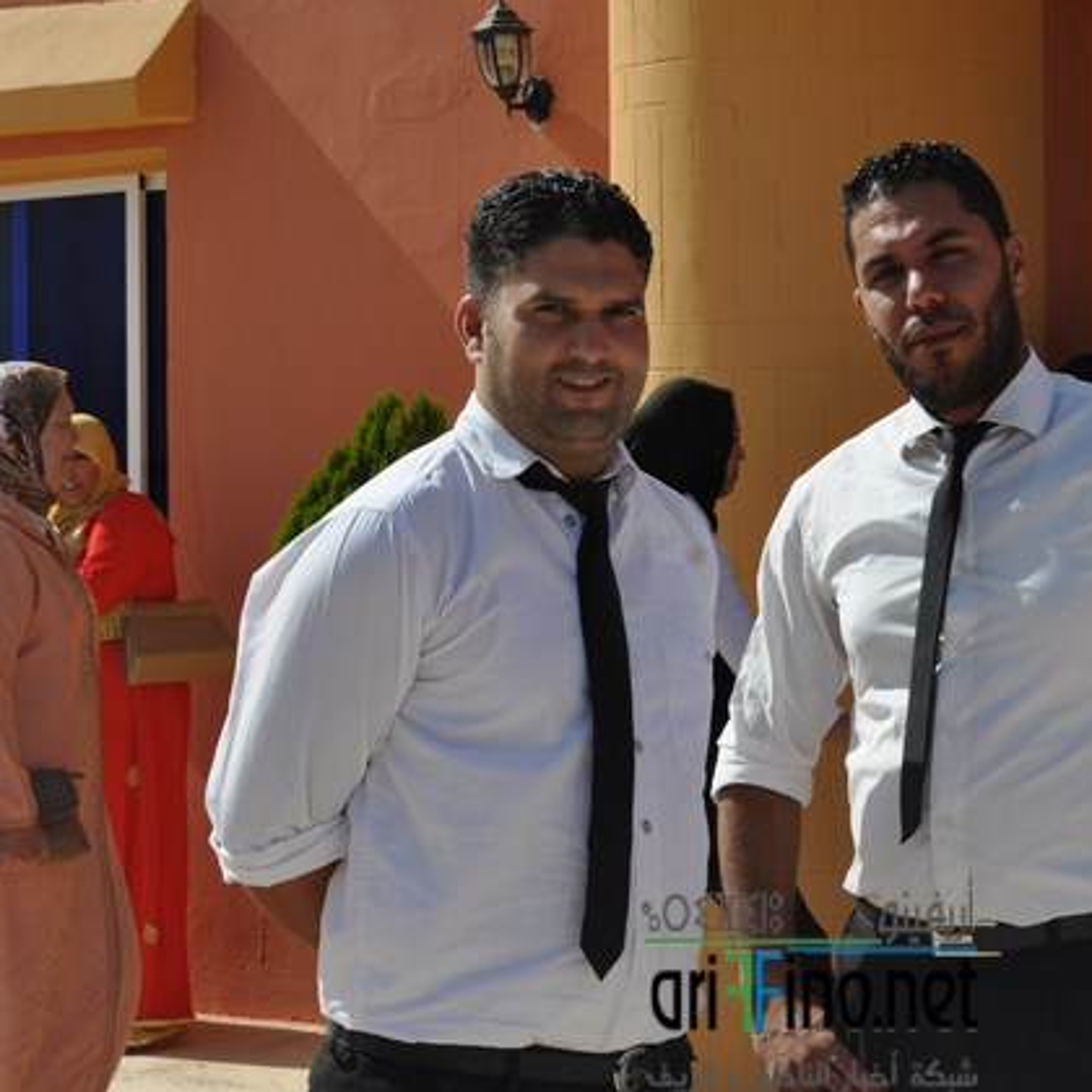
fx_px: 3605
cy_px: 545
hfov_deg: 17.1
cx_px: 811
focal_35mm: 101
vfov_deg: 17.2
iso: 200
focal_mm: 52
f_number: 11
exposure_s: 1/500
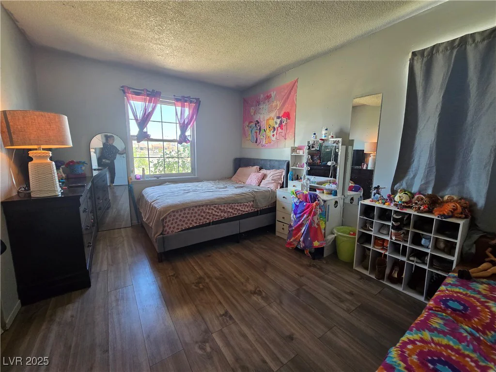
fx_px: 186
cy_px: 186
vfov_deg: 89.9
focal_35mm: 13
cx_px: 248
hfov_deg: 106.2
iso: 250
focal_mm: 2.2
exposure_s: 1/60
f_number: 2.2
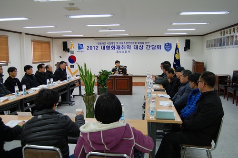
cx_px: 119
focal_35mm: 30
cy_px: 79
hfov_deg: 62.0
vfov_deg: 43.5
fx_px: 198
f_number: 4.5
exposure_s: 1/60
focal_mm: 20
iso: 400
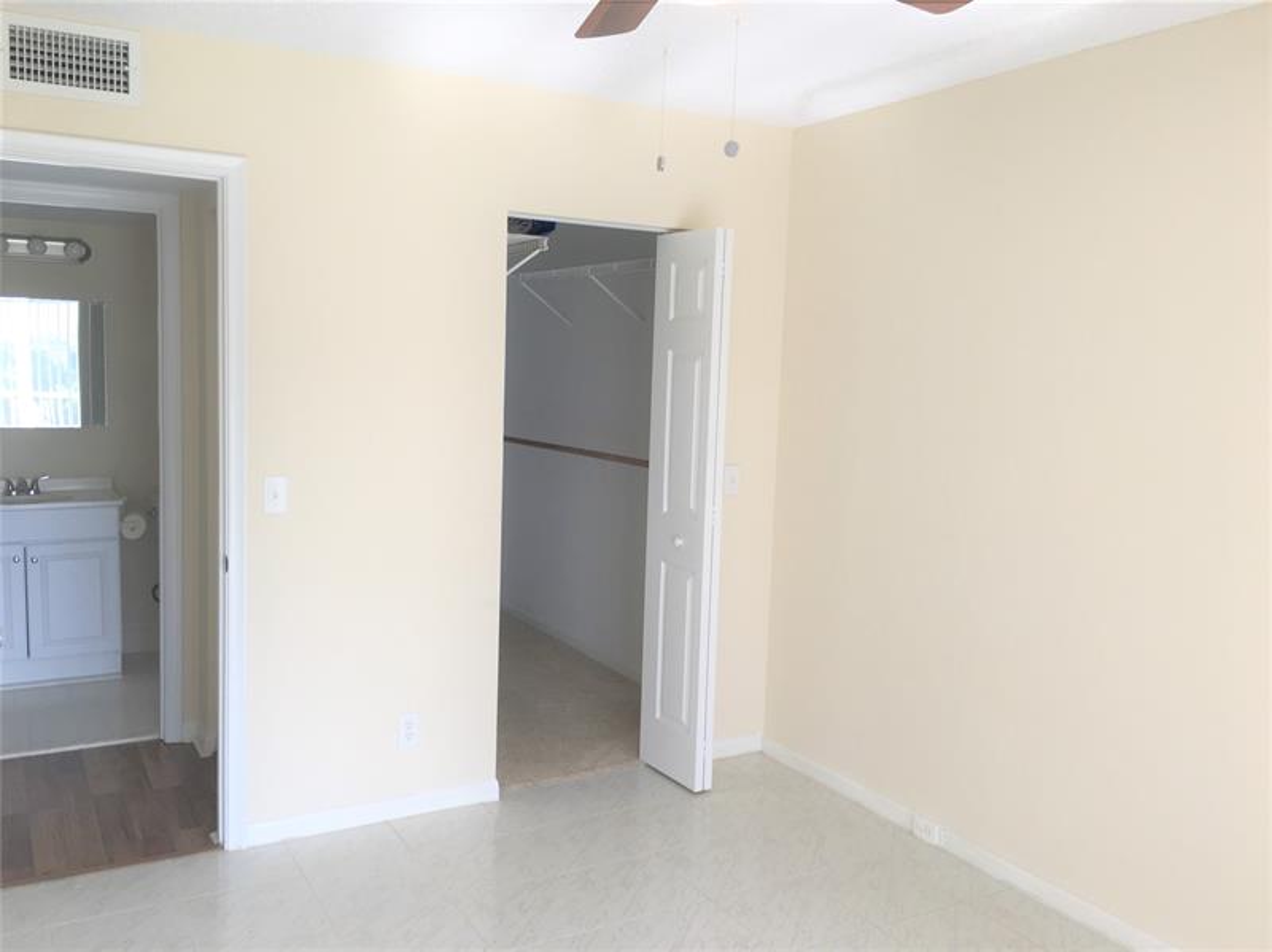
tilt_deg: -6.1
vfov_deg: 48.2
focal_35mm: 29
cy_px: 476
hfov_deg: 61.7
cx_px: 636
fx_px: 1065
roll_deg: -0.7
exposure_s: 1/120
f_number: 2.2
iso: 40
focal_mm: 4.15
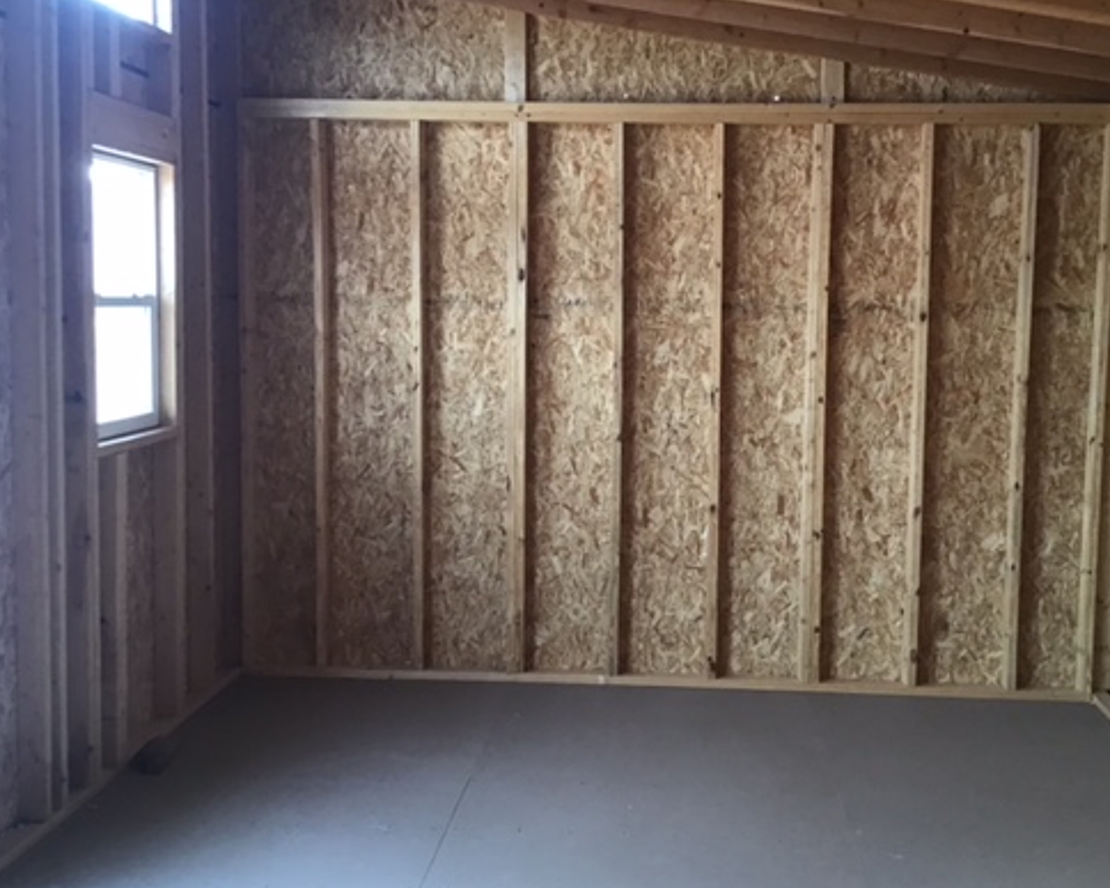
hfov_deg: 45.7
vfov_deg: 37.3
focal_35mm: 40
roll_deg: -0.4
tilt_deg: -6.1
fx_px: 1314
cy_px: 418
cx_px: 617
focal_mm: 3.3
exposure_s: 1/30
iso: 50
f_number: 2.4
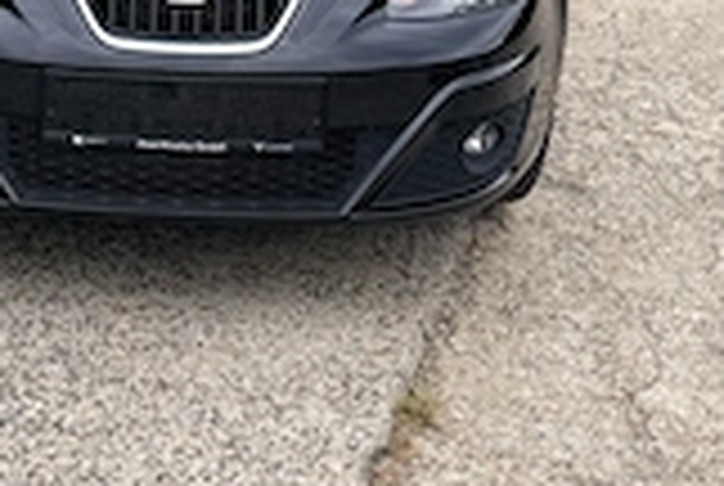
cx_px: 94
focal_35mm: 67
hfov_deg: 29.0
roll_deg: -0.3
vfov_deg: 20.0
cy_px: 54
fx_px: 1350
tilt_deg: -12.8
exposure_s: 1/242
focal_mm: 5.96
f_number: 1.6
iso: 40
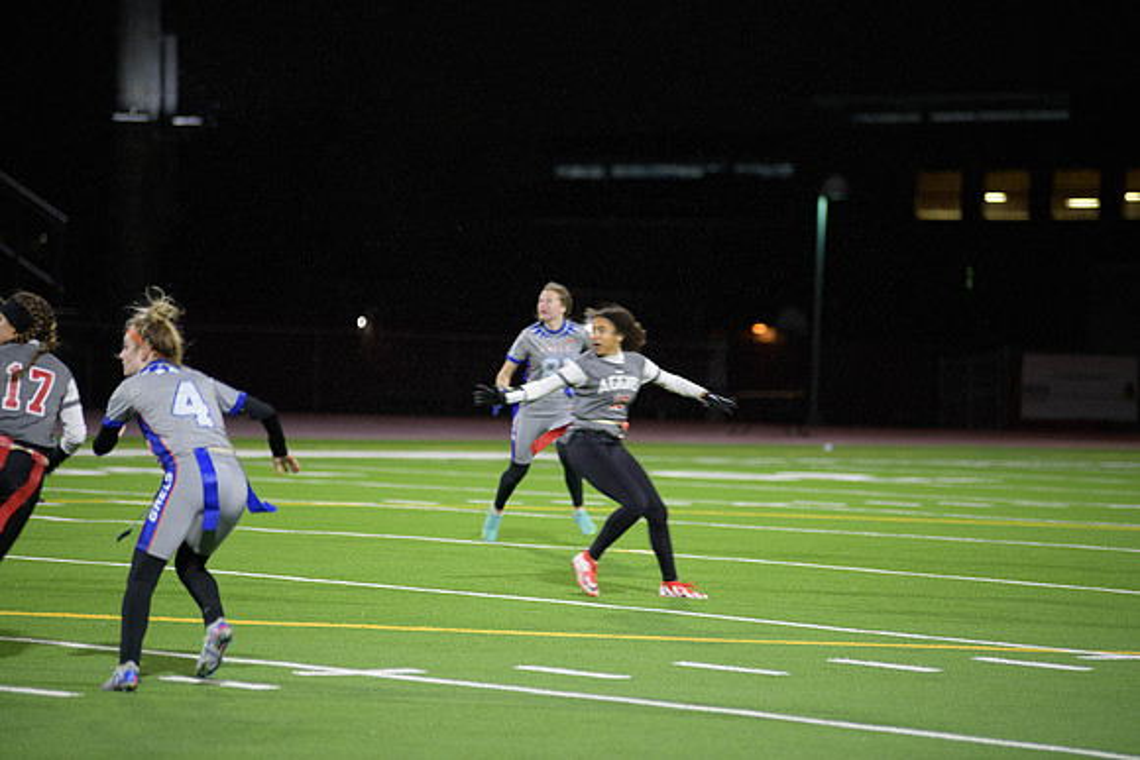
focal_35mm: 175
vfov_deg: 7.9
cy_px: 380
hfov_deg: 11.7
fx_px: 5543
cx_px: 570
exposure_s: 1/200
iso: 1250
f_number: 2.8
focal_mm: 175
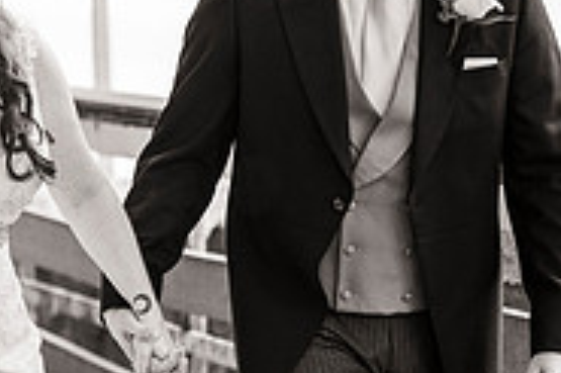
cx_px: -61
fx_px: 4795
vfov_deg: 4.5
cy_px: 56
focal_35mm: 308
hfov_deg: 6.7
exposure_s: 1/400
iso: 640
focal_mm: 98
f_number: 2.8
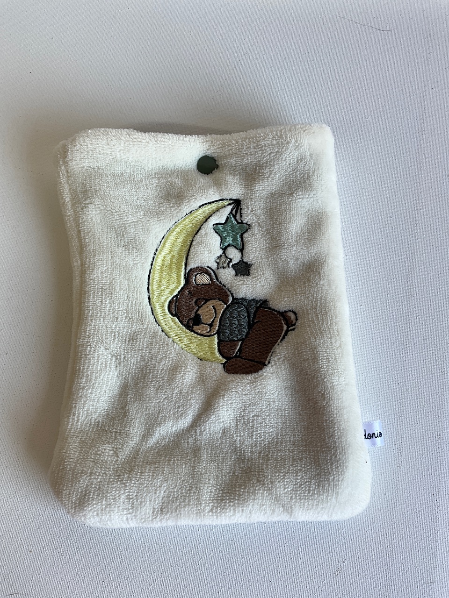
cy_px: 299
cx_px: 224
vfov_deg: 61.7
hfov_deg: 48.2
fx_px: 502
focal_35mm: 29
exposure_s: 1/100
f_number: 1.8
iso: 25
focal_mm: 3
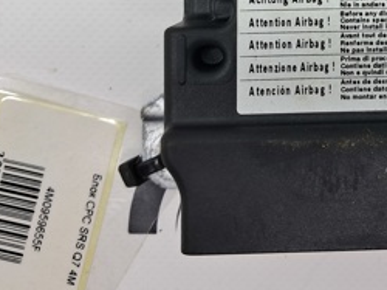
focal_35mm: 69
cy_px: -58
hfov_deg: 26.7
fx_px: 771
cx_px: 387
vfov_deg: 20.0
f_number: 1.8
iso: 50
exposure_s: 1/100
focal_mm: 4
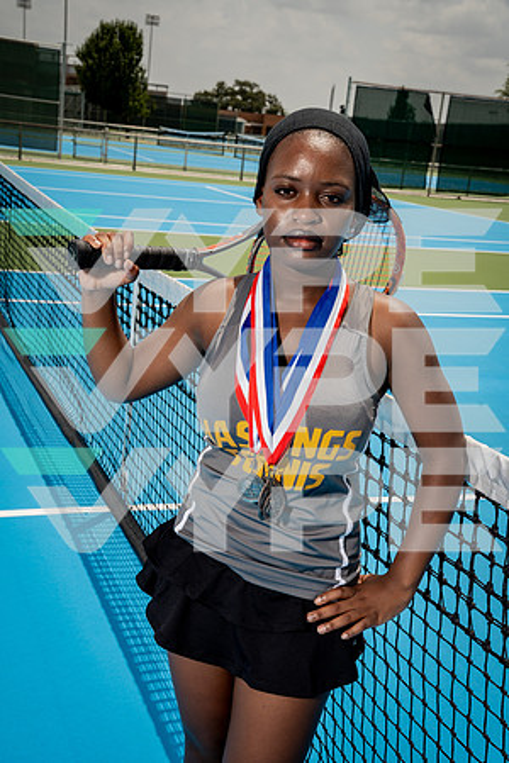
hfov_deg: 28.6
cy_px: 382
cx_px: 254
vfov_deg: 41.9
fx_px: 997
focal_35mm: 47
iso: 100
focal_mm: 47
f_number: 11
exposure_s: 1/200
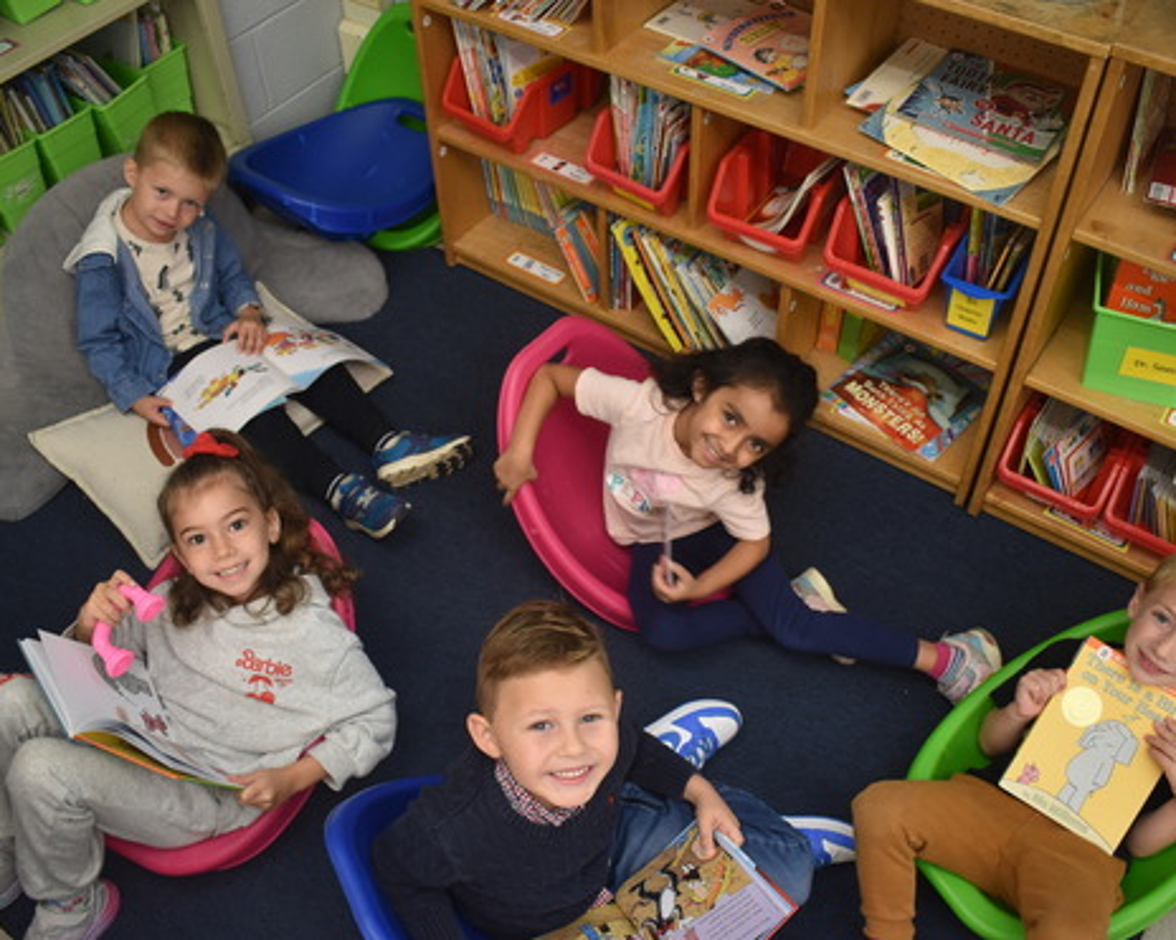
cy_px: 469
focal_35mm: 34
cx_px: 603
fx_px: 1183
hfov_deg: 52.8
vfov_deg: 43.3
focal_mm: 20
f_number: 4
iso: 400
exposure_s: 1/30
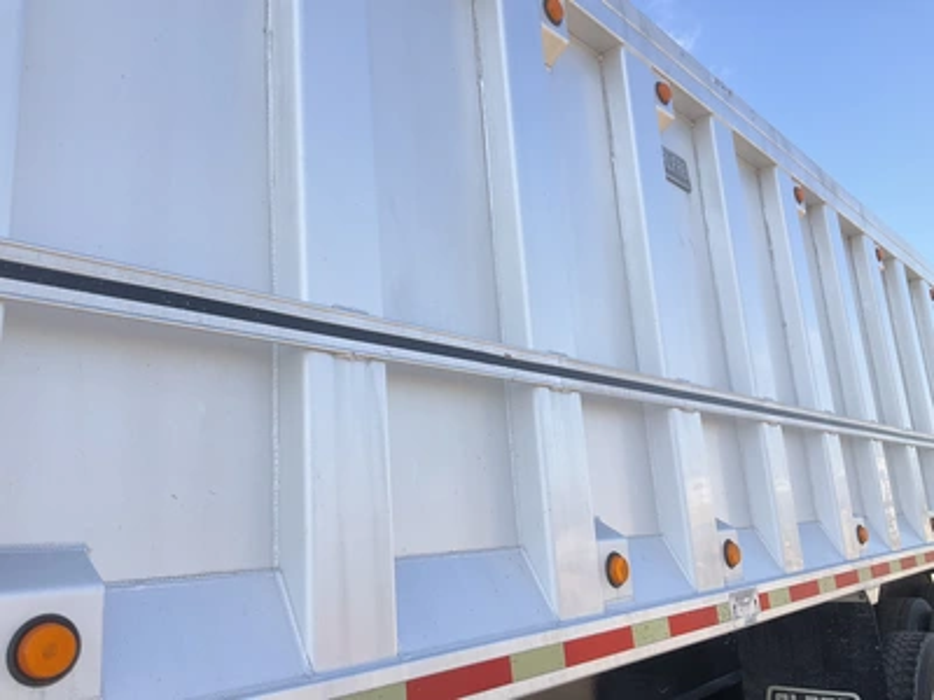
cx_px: 467
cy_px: 350
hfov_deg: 61.7
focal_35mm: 29
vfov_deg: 48.2
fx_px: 782
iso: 25
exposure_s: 1/1195
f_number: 1.8
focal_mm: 3
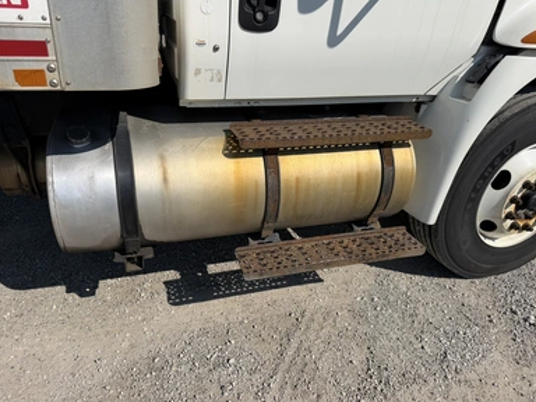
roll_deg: -2.3
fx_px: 387
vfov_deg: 54.9
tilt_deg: -27.2
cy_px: 202
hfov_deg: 69.4
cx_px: 258
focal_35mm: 25
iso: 80
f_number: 1.78
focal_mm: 6.76
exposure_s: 1/7353
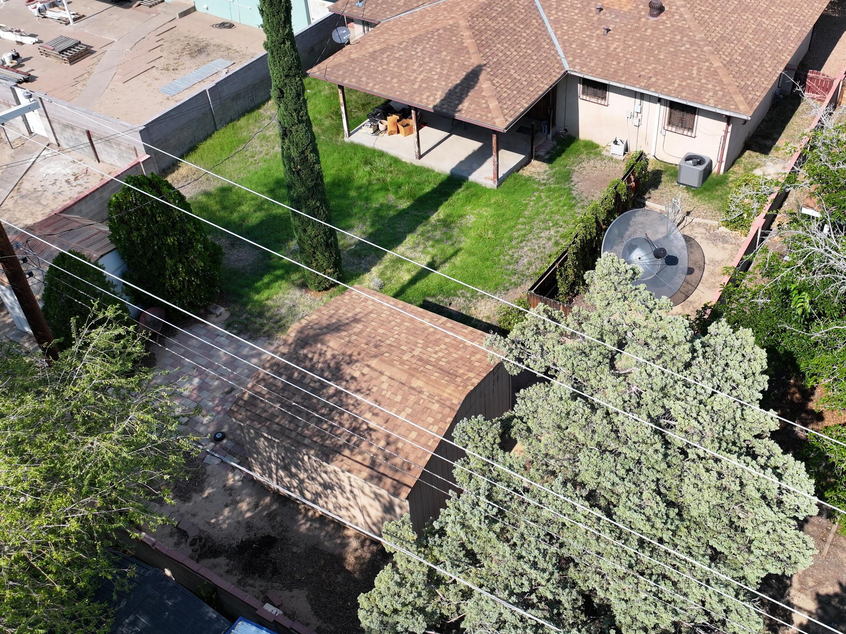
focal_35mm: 32
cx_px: 512
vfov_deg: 44.0
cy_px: 265
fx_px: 782
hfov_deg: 56.4
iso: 130
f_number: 2.8
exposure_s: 1/2000
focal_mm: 12.29
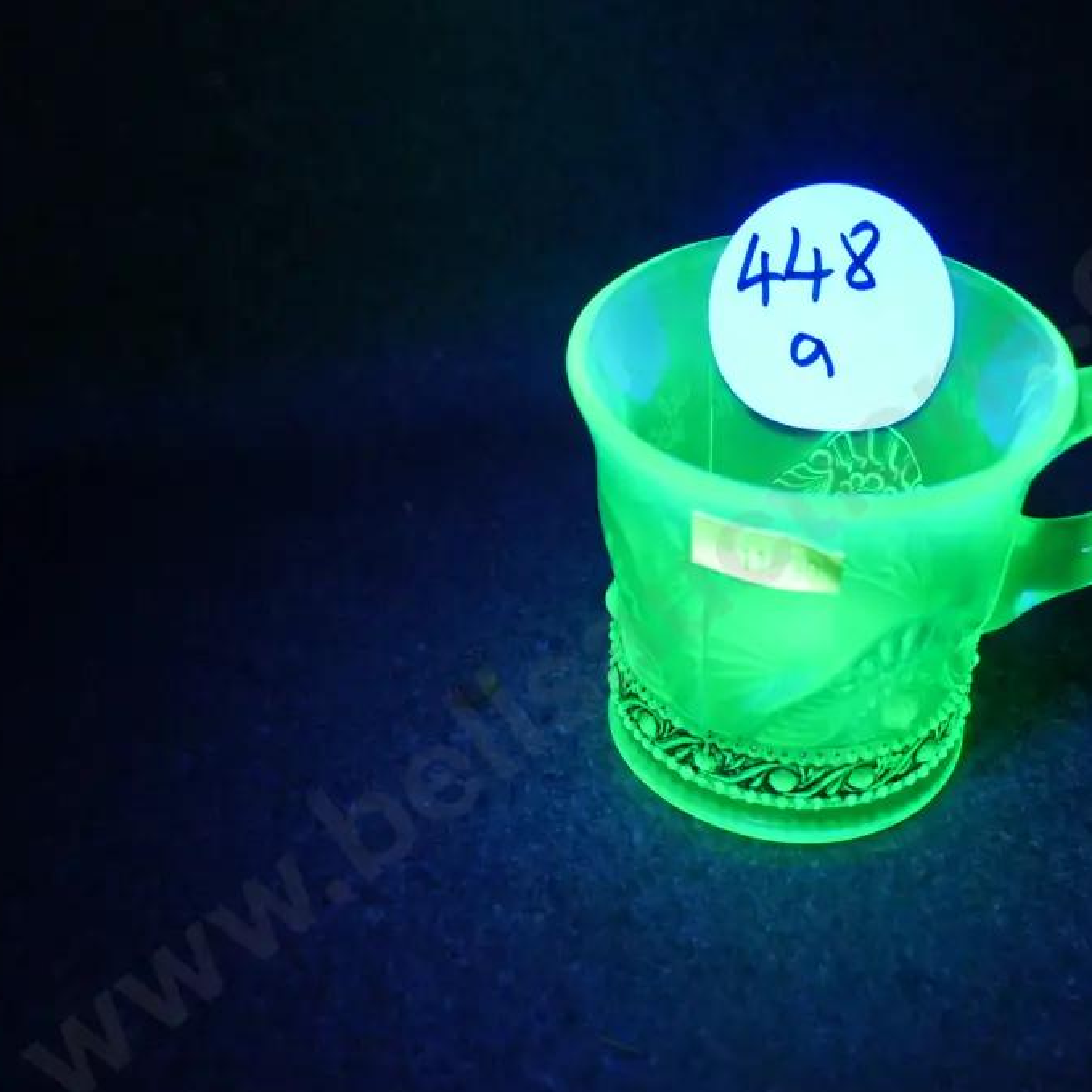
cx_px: 698
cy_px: 589
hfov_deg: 35.1
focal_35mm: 48
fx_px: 1713
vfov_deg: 35.3
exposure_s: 1/40
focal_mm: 18
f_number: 4
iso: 3200
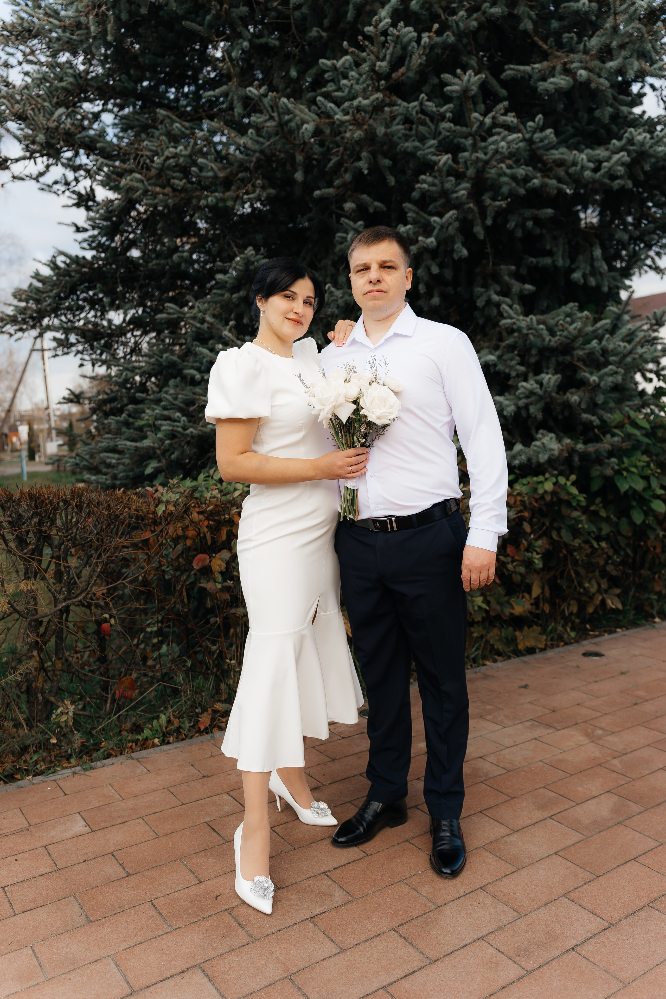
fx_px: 777
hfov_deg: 46.4
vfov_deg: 65.5
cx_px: 333
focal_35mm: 28
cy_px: 500
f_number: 2.8
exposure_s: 1/200
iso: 100
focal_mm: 28
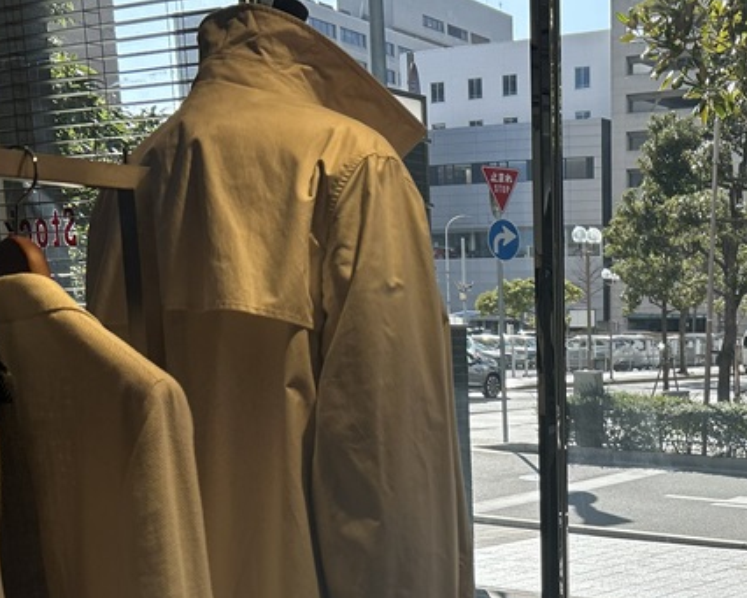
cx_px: 665
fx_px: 1327
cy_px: 603
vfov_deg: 24.2
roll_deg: -0.3
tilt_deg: -12.2
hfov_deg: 30.2
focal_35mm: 60
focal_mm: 5.7
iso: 50
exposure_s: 1/1934
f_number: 1.5
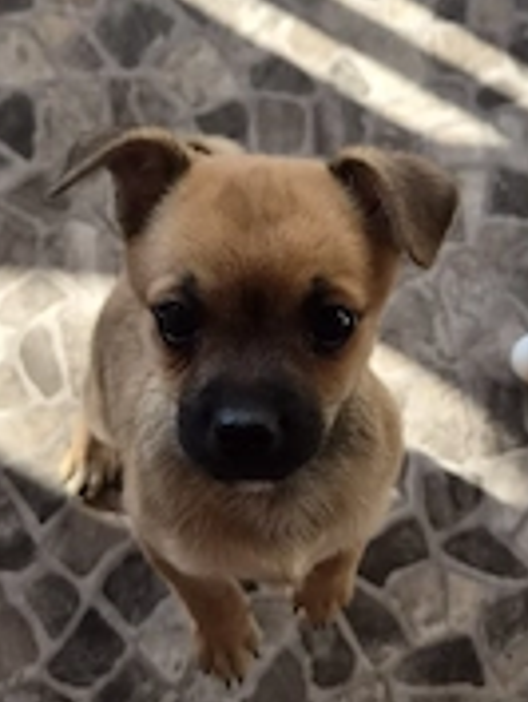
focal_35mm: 52
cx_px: 278
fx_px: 1056
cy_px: 329
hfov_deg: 28.1
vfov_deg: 36.8
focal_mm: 5.4
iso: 80
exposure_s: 1/625
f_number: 1.8
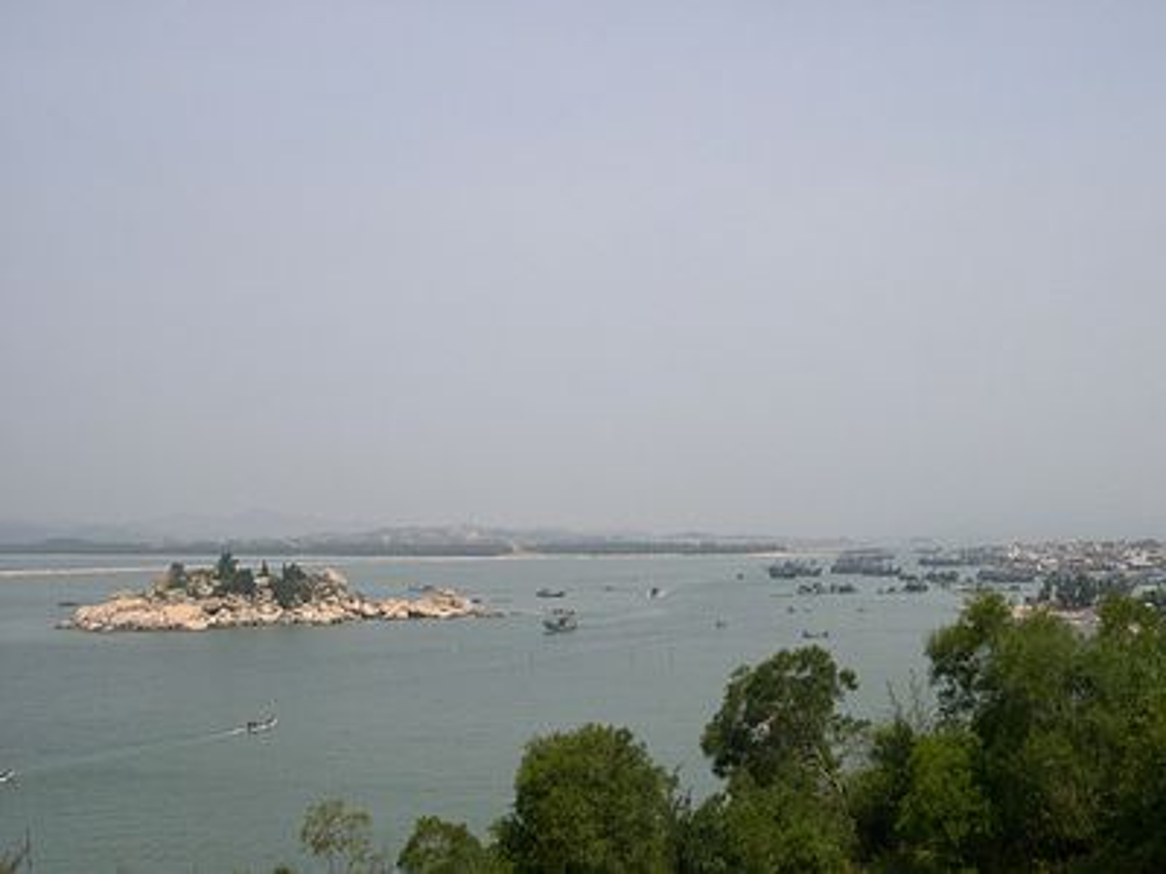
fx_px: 1280
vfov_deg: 37.7
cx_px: 583
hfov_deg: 49.0
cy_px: 437
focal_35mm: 38
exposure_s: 1/474
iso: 100
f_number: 7.6
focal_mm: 8
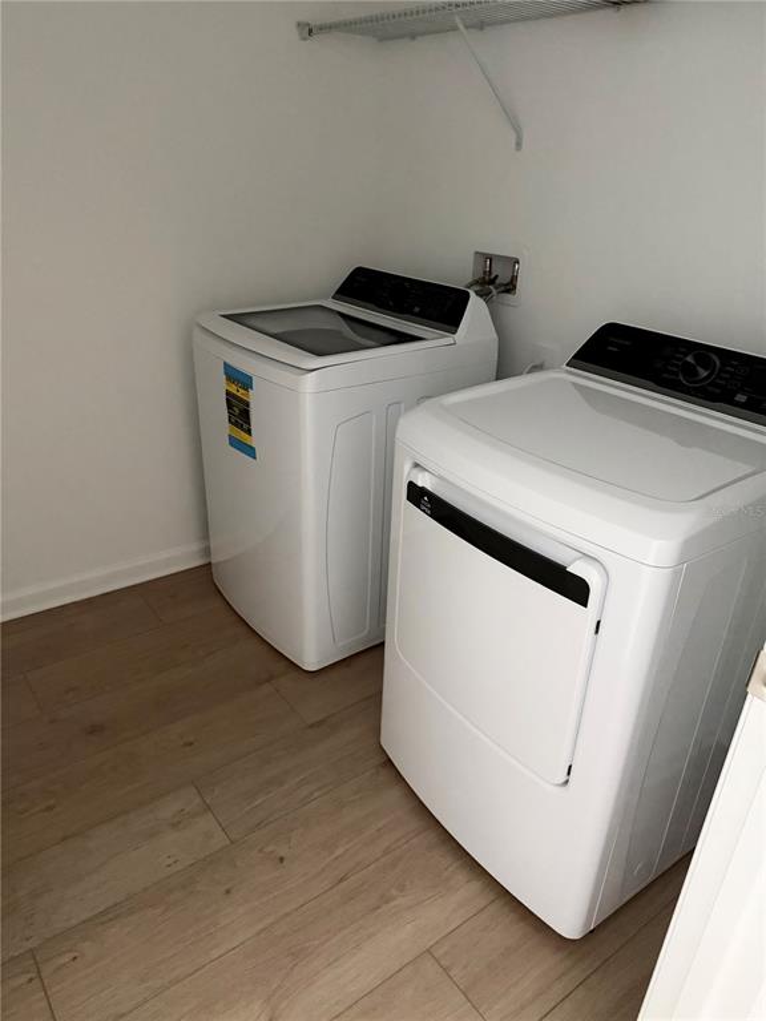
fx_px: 708
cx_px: 383
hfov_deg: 56.8
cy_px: 510
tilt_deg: -26.7
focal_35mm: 24
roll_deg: -3.0
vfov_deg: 71.6
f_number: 1.78
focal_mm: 6.76
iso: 1000
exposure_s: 1/31
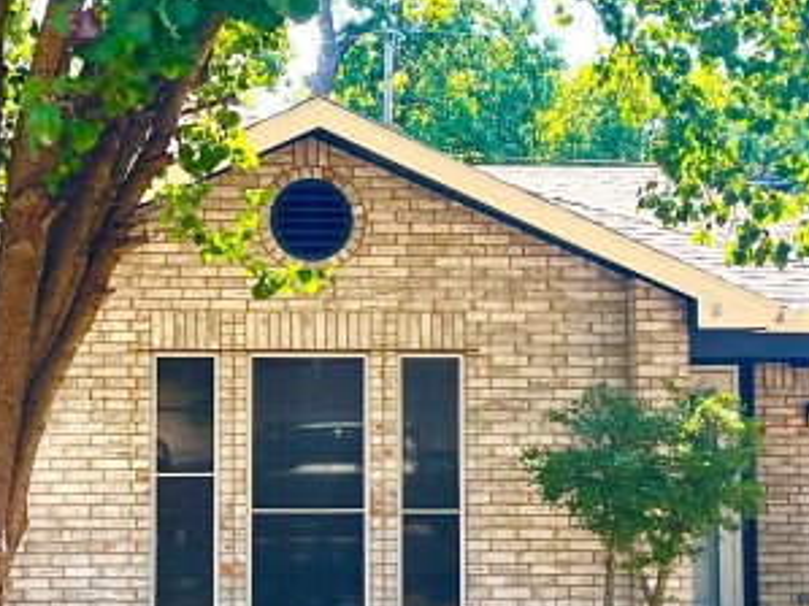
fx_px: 2079
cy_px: 314
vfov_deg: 16.6
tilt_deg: +2.6
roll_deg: +0.2
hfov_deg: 22.0
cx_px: 290
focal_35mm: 89
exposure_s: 1/831
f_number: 1.6
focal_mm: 5.1
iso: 32
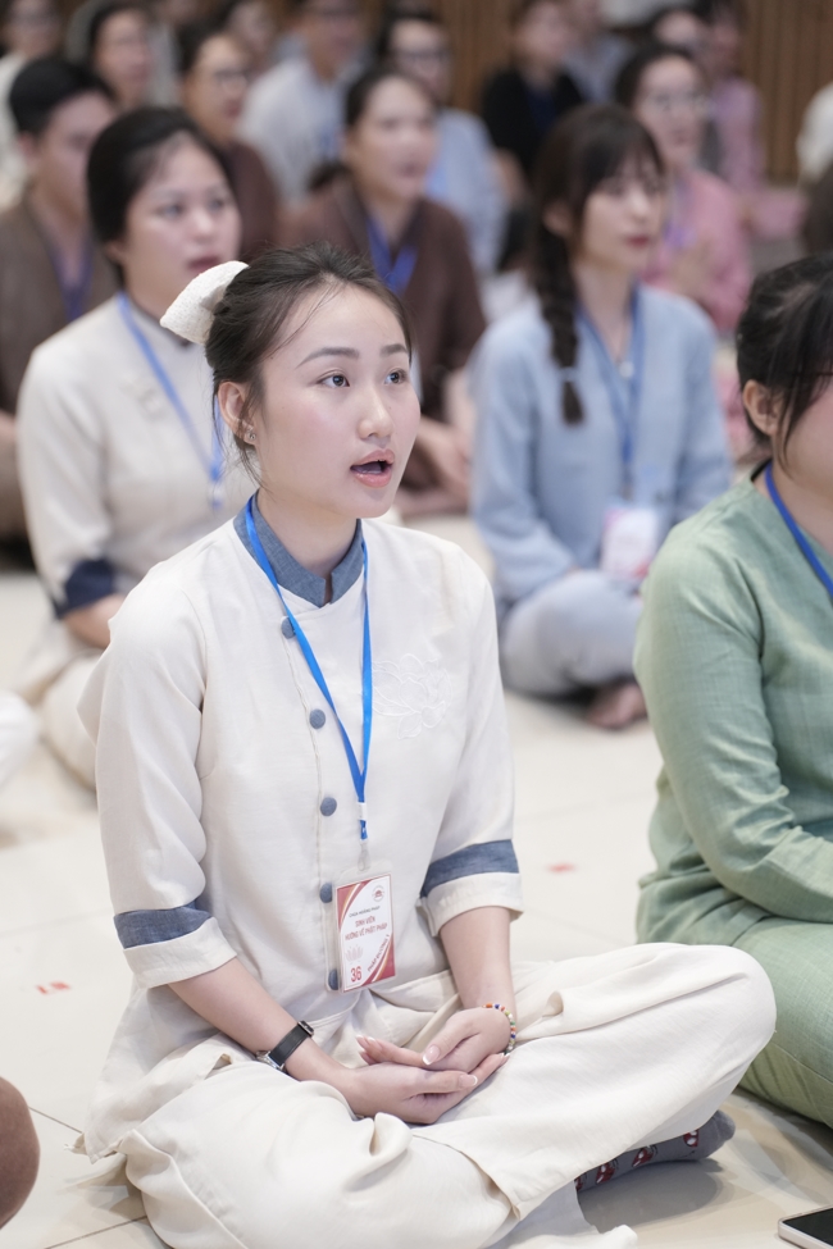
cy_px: 624
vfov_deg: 20.6
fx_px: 3436
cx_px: 416
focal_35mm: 99
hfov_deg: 13.8
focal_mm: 99
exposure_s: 1/250
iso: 3200
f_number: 2.8
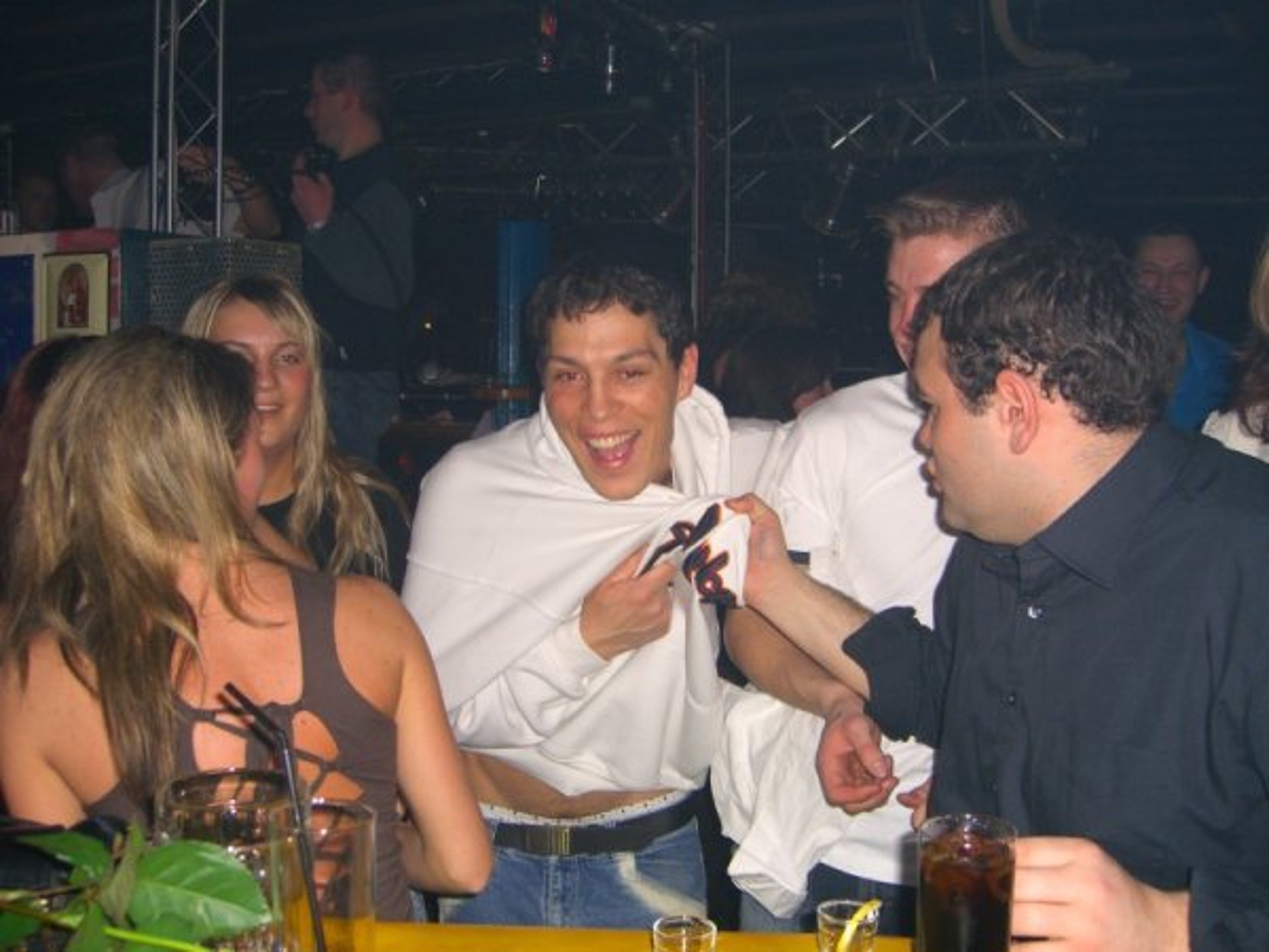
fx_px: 1393
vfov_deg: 37.7
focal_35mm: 38
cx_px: 634
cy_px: 476
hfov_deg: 49.0
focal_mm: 7.9
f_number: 2.8
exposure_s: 1/60
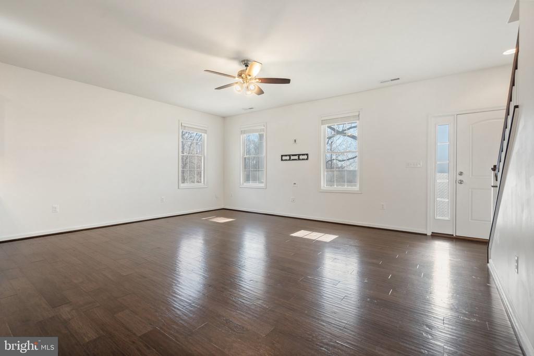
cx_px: 267
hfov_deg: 96.7
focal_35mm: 16
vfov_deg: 73.8
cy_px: 178
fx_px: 237
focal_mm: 16
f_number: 8
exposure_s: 1/15
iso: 500
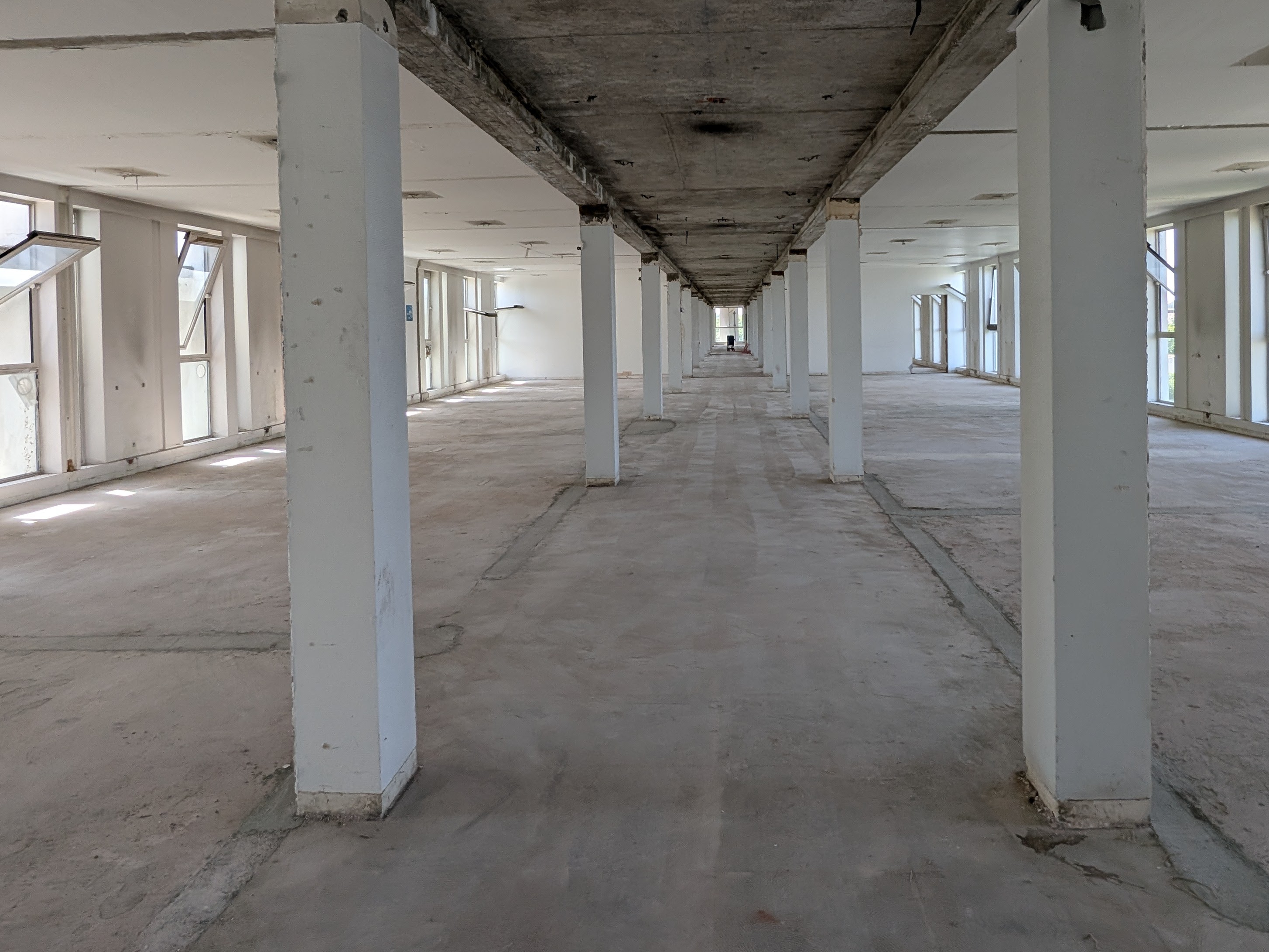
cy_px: 333
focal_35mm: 22
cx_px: 691
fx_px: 807
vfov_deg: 59.9
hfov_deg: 76.2
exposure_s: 1/174
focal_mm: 2.22
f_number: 2.2
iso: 48
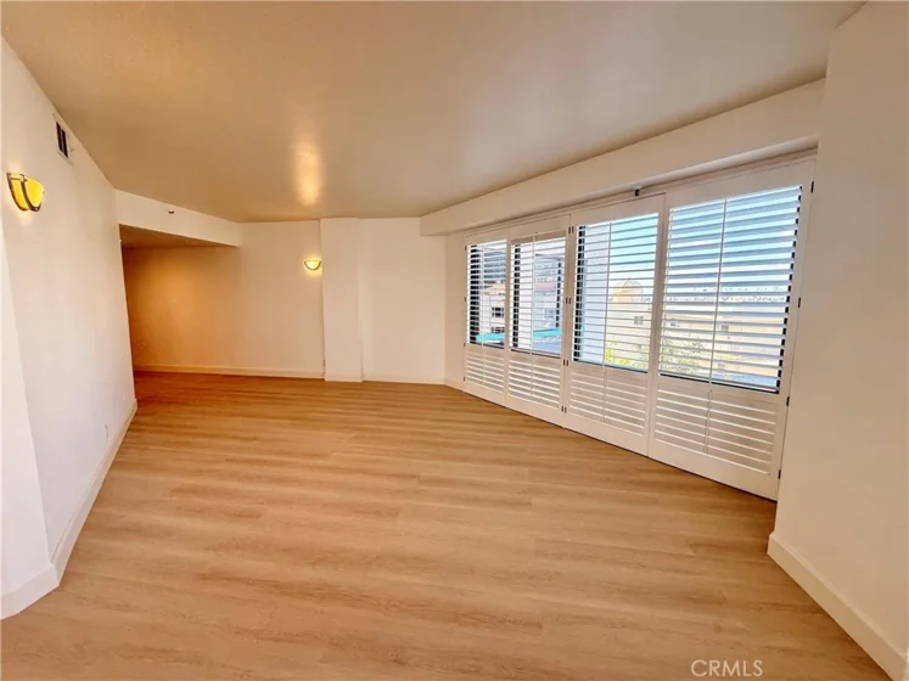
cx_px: 454
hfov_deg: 102.1
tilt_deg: -6.4
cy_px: 340
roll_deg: -0.5
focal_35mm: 14
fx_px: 368
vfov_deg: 85.7
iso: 80
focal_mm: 2.22
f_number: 2.2
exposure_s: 1/120
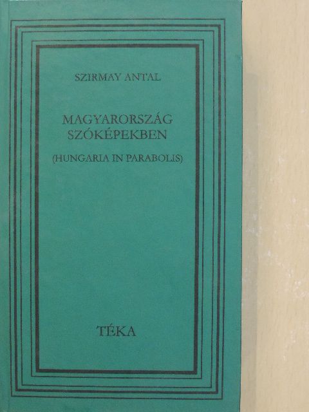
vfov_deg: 32.2
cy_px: 206
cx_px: 154
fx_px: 714
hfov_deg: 24.4
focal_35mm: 60
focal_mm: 10.7
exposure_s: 1/50
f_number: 3.7
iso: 1400
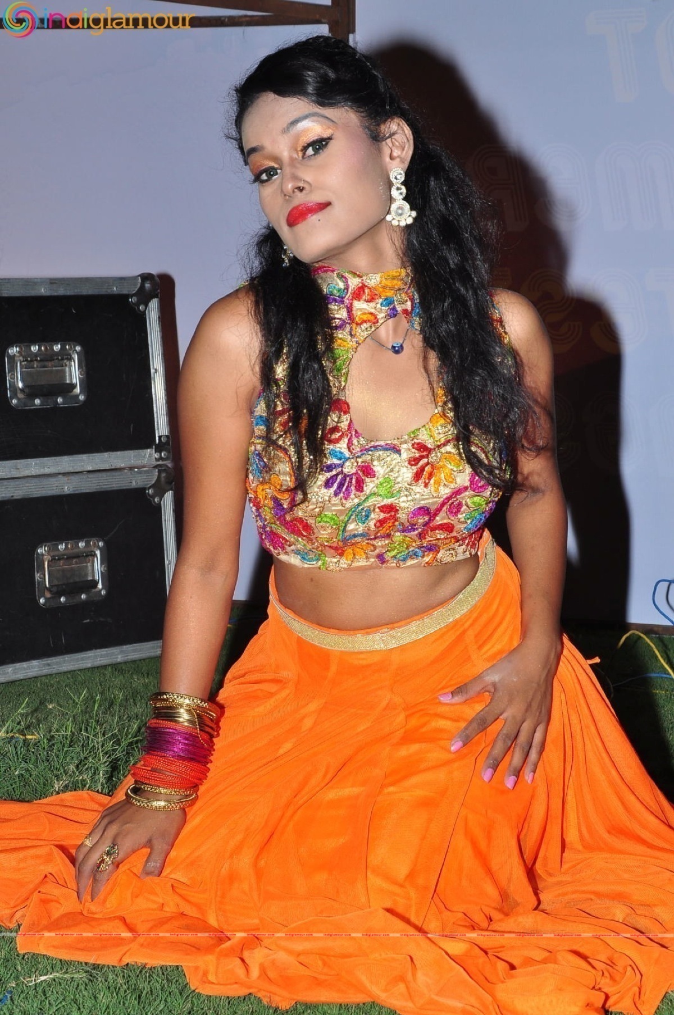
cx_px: 337
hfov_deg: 17.4
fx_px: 2197
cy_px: 508
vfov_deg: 26.0
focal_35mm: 78
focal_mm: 52
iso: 400
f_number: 11
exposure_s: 1/125
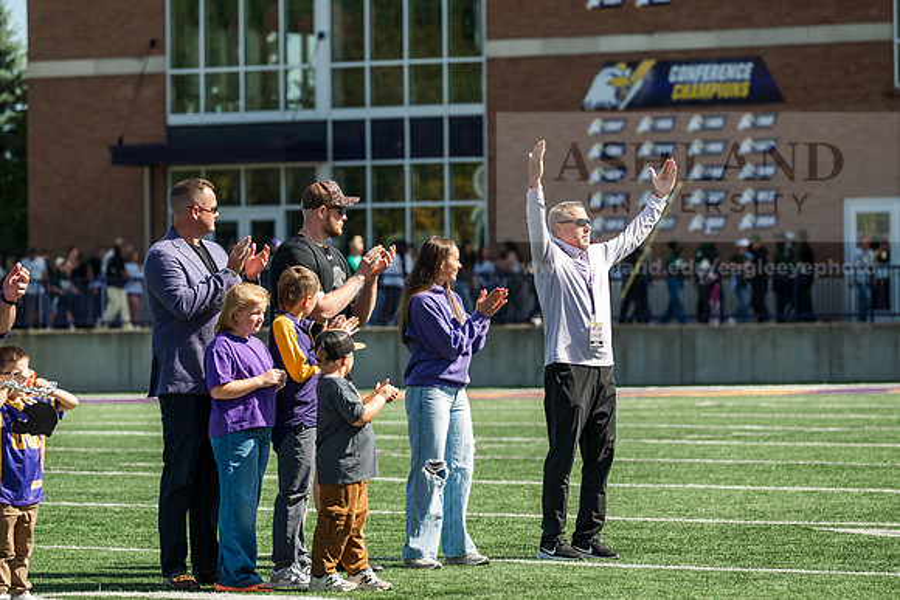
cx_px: 450
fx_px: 5001
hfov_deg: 10.3
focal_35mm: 200
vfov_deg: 6.9
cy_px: 300
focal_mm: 200
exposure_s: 1/320
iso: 80
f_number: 5
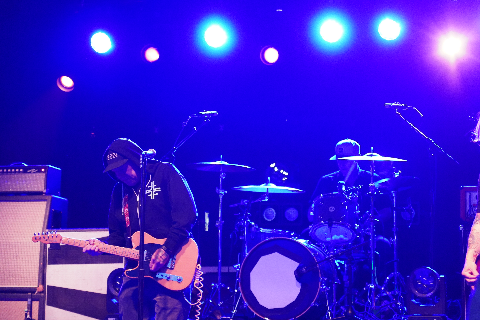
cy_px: 160
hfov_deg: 19.6
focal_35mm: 104
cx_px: 240
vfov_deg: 13.2
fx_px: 1387
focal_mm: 104
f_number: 4
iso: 12800
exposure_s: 1/125
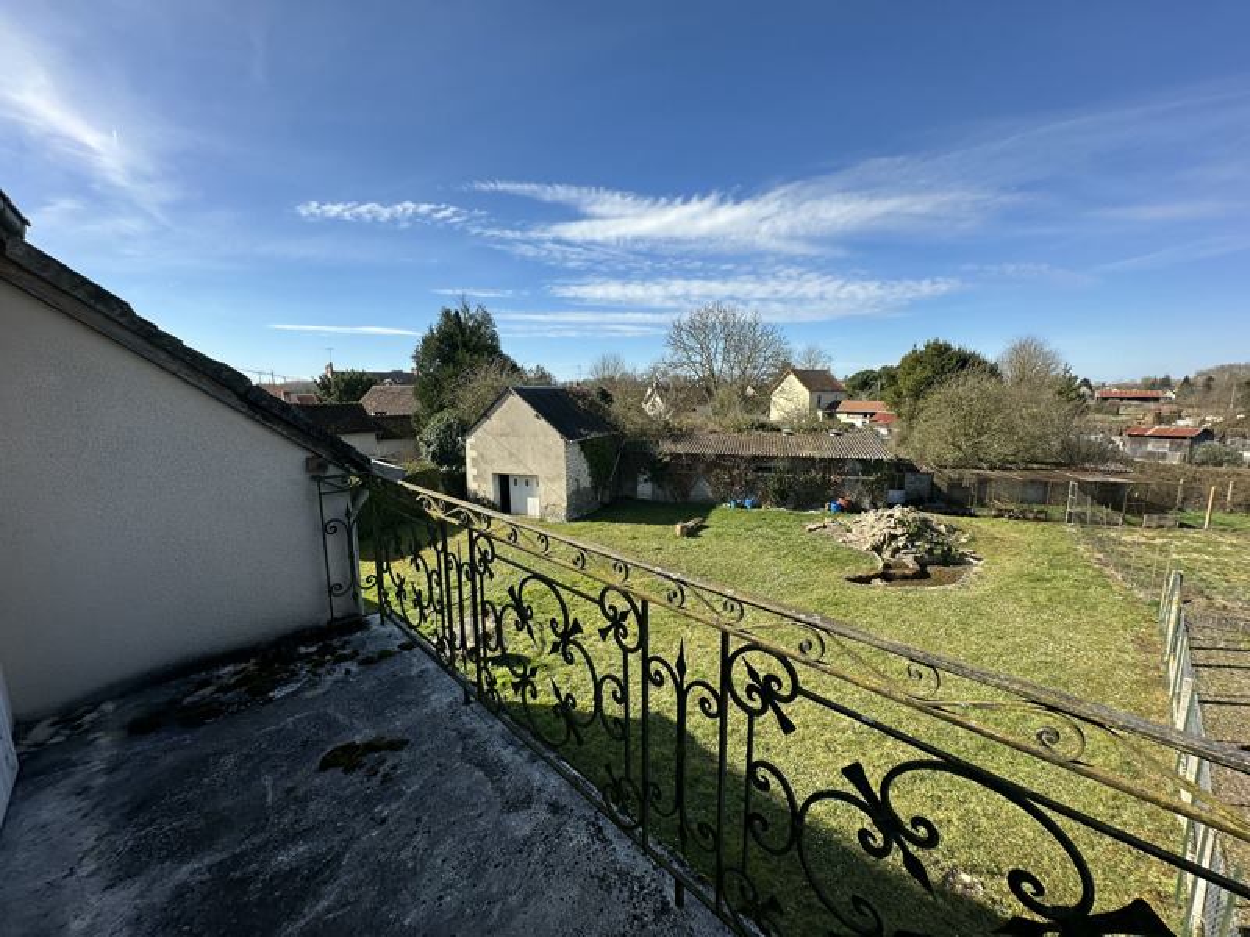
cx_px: 625
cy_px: 468
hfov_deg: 102.1
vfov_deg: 85.7
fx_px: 506
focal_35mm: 14
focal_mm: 2.22
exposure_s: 1/1289
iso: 40
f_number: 2.2
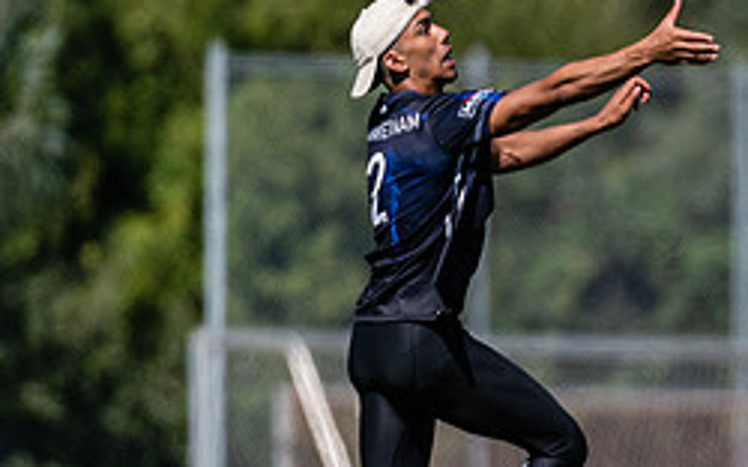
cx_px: 942
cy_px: 278
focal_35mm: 1617
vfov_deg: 0.8
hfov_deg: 1.3
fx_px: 32948
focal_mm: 400
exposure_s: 1/1600
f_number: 4
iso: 100
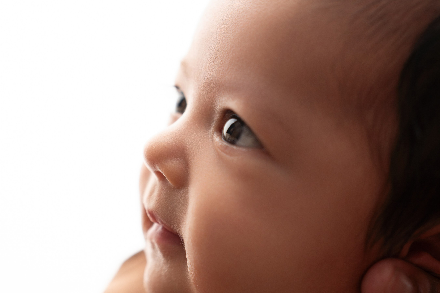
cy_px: 125
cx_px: 219
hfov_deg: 37.5
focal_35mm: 53
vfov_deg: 25.5
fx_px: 648
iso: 100
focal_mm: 35
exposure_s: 1/160
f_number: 2.5
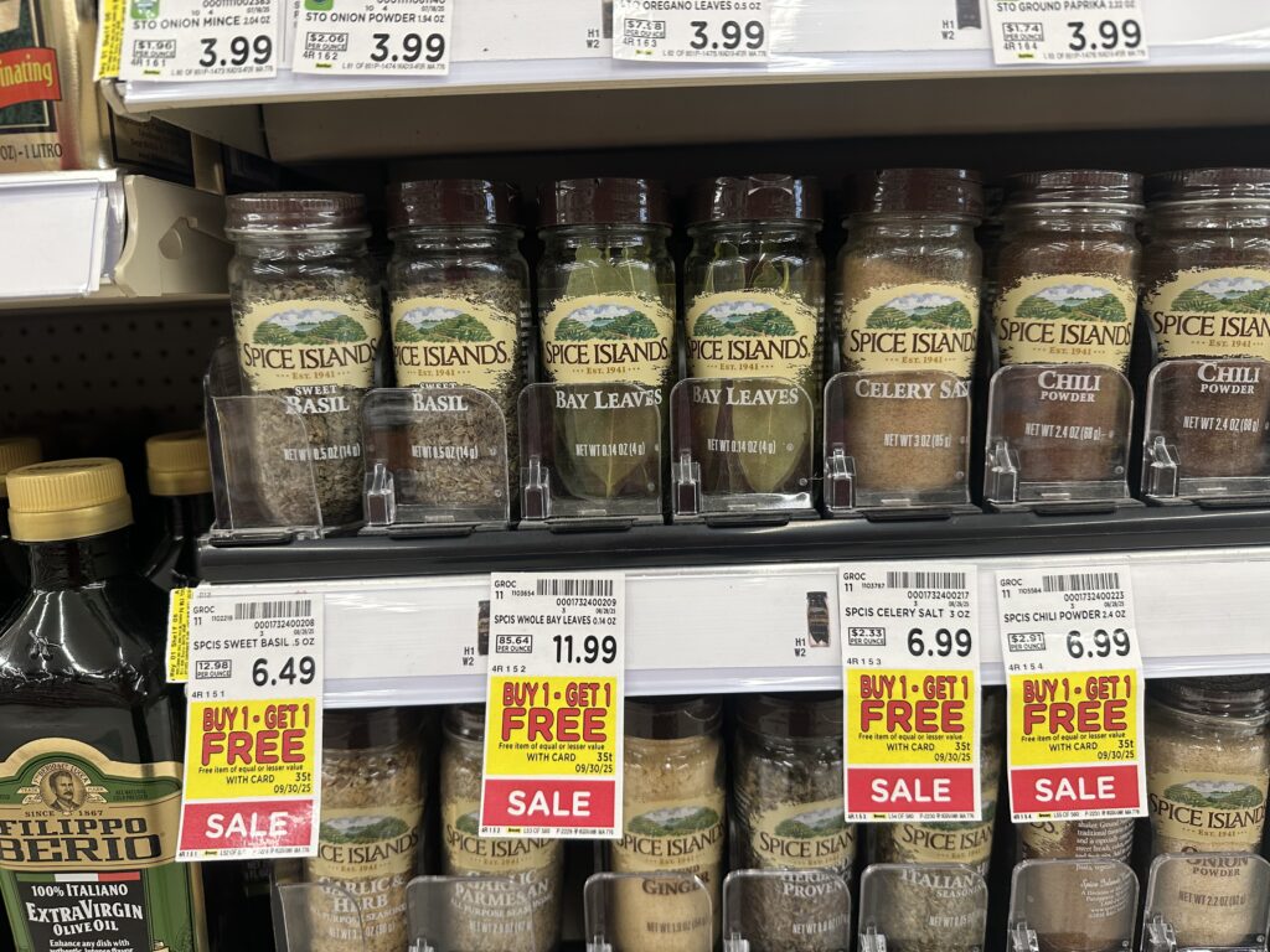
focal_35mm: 24
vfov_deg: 56.8
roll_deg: +2.3
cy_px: 476
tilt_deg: -11.3
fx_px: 881
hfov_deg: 71.6
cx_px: 635
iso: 125
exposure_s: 1/61
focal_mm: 6.86
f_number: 1.78
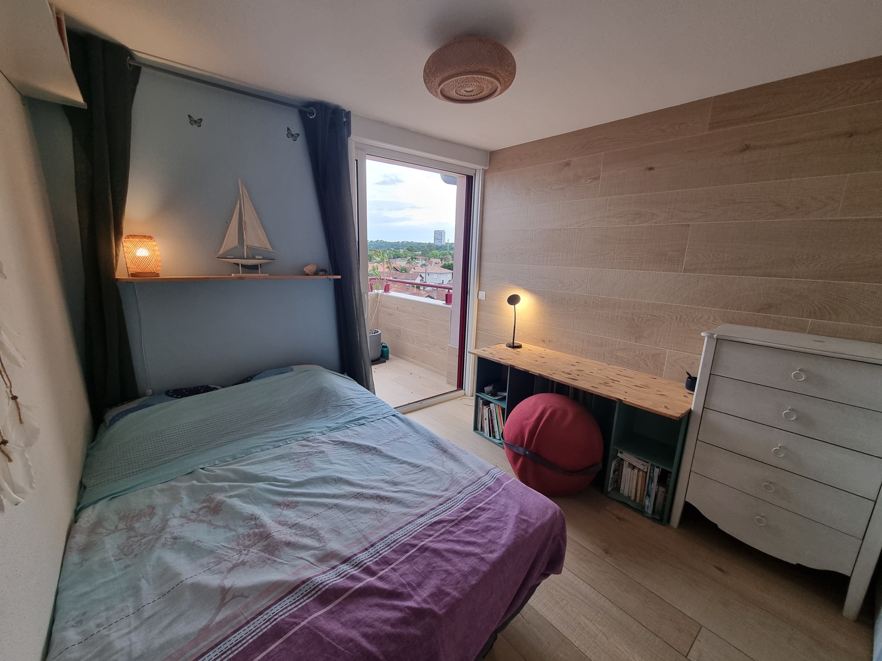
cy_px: 330
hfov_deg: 106.2
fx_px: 331
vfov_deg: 89.9
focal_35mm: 13
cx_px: 441
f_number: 2.2
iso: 200
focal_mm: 2.2
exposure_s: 1/50
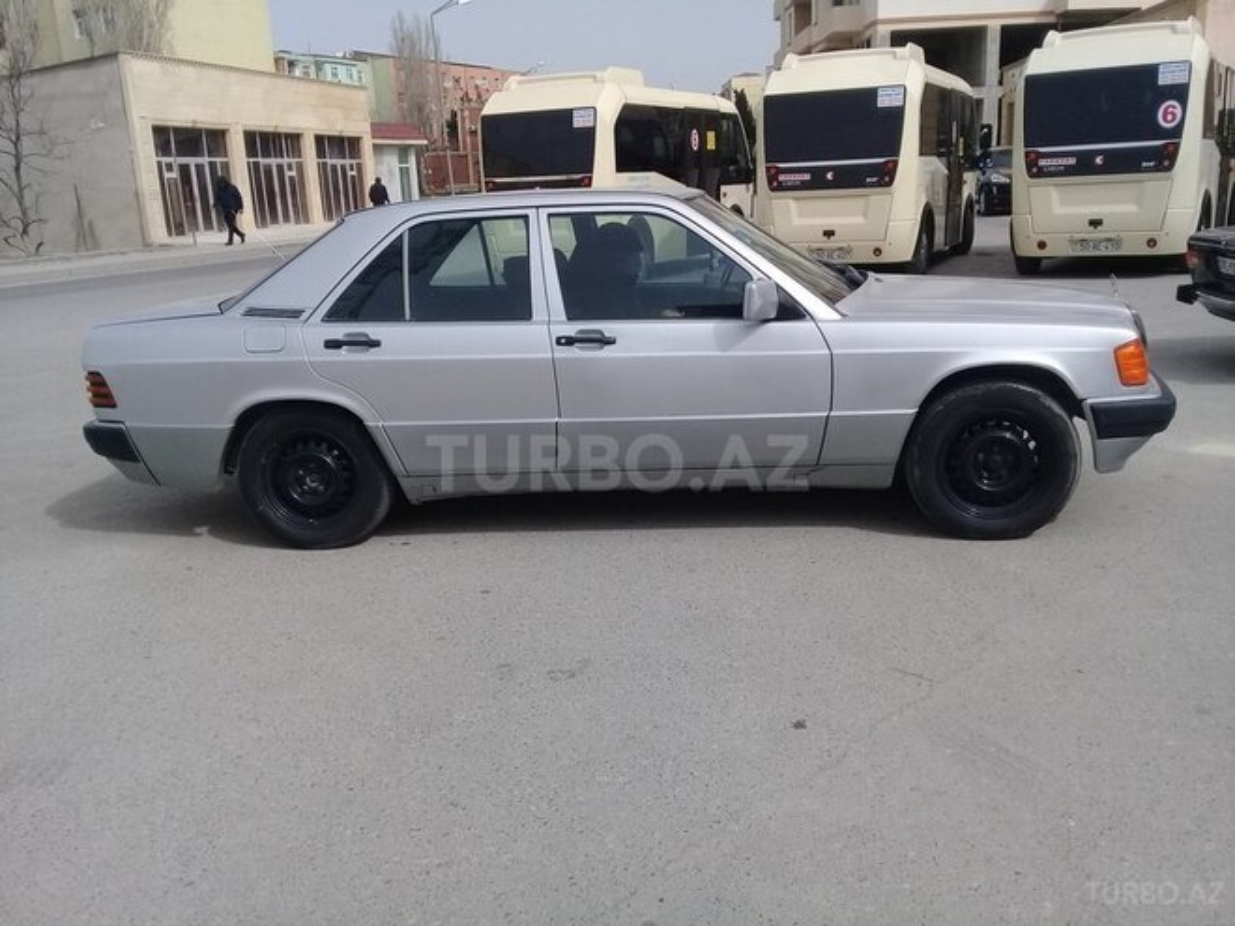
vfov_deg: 45.4
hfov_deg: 58.4
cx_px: 618
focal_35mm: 31
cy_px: 463
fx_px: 1106
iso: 50
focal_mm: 3.3
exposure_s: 1/1835
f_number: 2.2
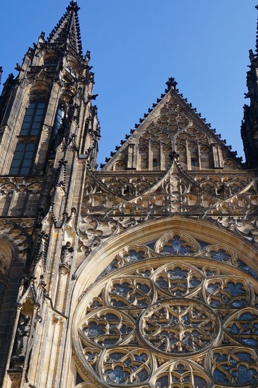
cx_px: 164
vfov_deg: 32.0
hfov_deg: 24.1
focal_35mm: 56
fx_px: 603
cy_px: 413
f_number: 8
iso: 100
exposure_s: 1/200
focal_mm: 16
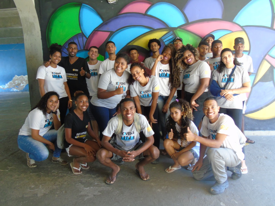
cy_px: 103
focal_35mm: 29
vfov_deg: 48.2
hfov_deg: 61.7
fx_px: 230
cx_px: 138
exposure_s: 1/30
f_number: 3.6
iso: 320
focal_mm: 5.2
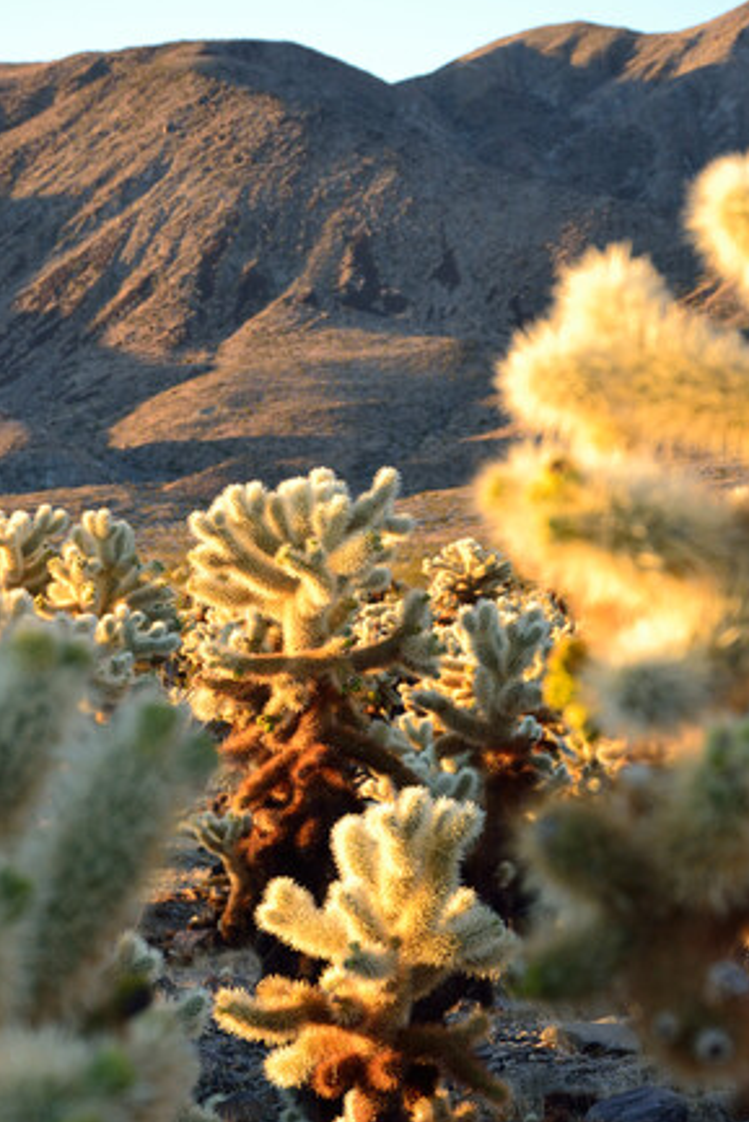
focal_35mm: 119
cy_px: 578
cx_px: 336
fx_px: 3711
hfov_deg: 11.5
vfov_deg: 17.2
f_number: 9
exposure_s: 1/100
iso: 400
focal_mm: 66
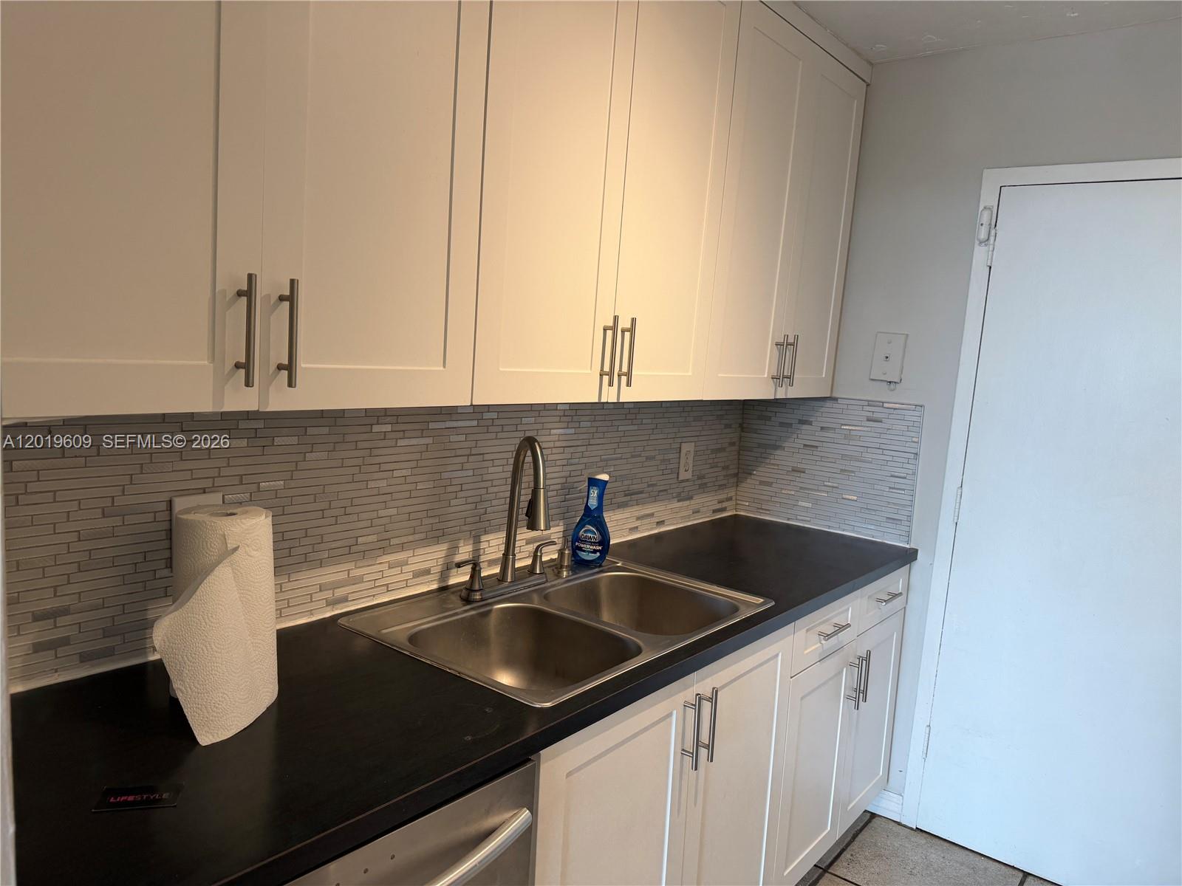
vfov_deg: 56.8
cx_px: 591
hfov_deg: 71.6
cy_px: 443
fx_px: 820
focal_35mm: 24
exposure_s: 1/120
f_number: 1.78
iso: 80
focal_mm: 6.76
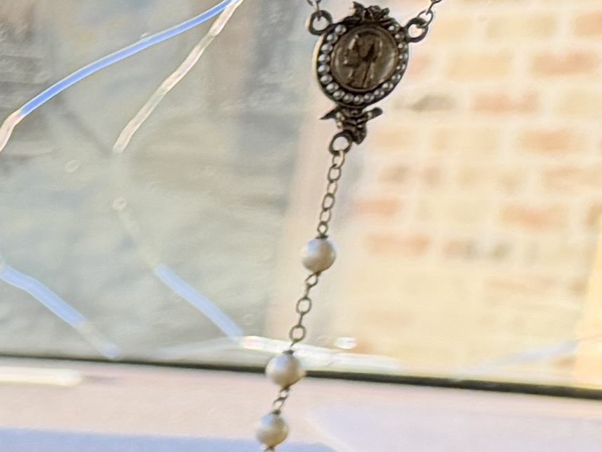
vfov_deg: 8.5
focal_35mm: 159
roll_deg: -2.3
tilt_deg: -18.9
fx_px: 2766
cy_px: 1111
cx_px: -1211
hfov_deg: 9.6
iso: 125
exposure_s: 1/208
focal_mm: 6.76
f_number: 1.78
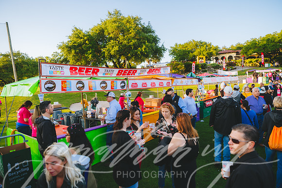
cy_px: 94
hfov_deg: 73.7
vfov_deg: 53.2
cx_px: 141
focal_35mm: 24
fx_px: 188
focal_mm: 24
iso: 64
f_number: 3.5
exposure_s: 1/160
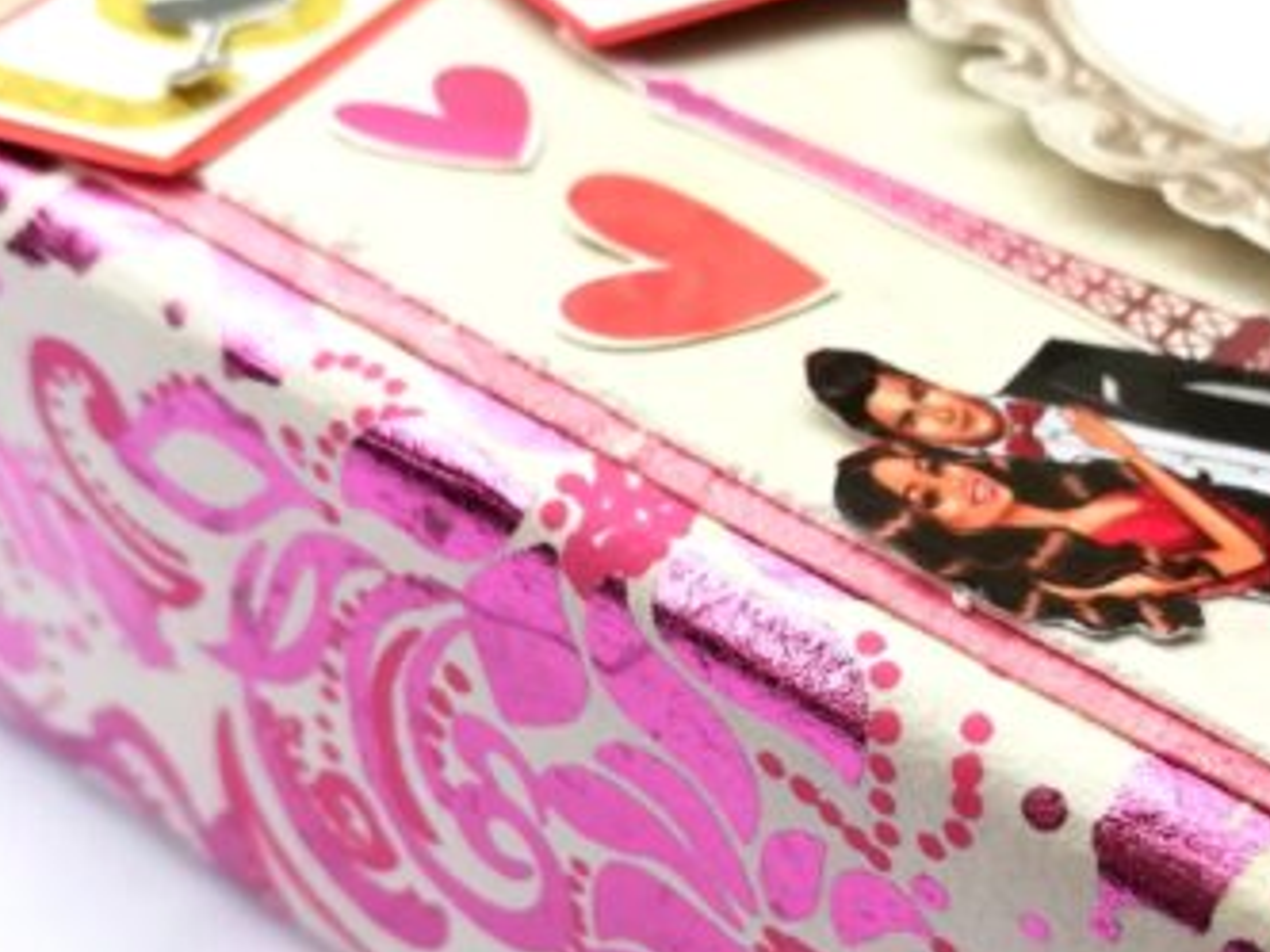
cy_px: 635
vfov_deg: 30.6
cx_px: 815
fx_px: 1724
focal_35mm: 47
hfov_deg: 40.1
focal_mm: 3.83
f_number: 2.2
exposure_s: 1/121
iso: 50
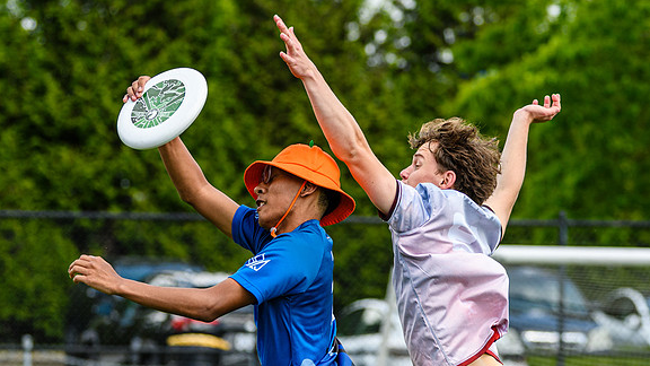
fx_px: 4619
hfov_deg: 8.0
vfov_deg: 4.5
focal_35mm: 268
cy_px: 259
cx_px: 445
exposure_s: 1/1250
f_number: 3.2
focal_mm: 110
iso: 200
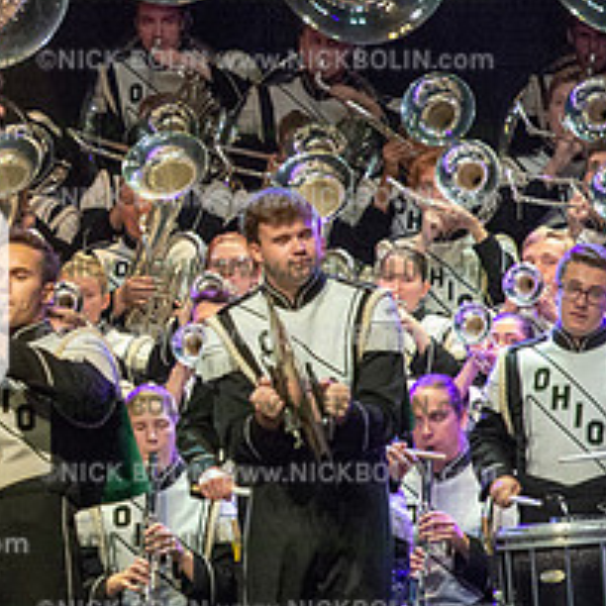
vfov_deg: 3.3
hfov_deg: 3.3
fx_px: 10517
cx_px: -202
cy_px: 336
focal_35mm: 531
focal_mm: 220
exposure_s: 1/400
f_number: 5.6
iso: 8000
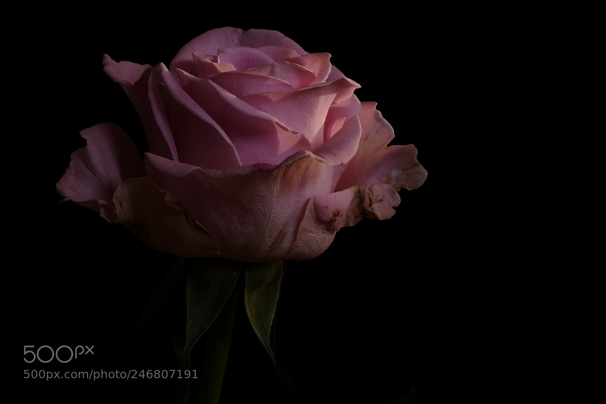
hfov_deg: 17.1
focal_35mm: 120
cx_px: 303
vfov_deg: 11.4
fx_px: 2019
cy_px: 202
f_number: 16
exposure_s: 1/5
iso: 250
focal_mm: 80
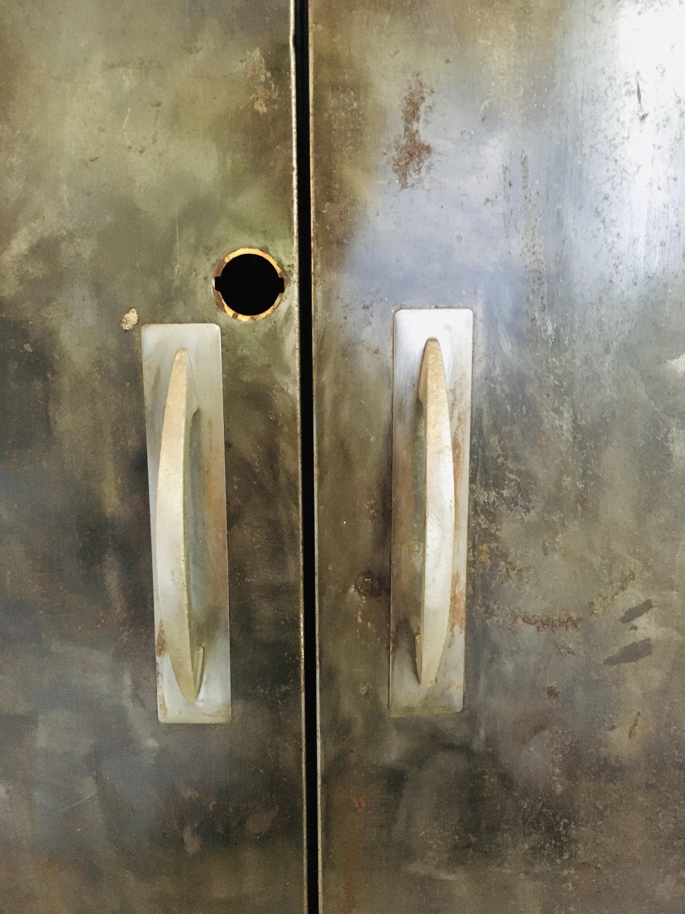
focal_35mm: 29
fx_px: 765
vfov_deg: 61.7
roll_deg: +1.3
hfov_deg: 48.2
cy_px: 457
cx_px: 342
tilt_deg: -10.1
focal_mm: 4.15
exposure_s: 1/17
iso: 250
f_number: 2.2
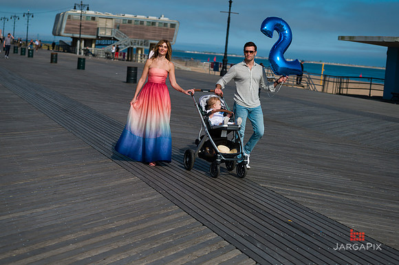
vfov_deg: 19.4
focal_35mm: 70
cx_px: 200
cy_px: 132
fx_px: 775
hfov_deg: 28.9
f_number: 4
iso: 200
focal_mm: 70
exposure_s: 1/6400
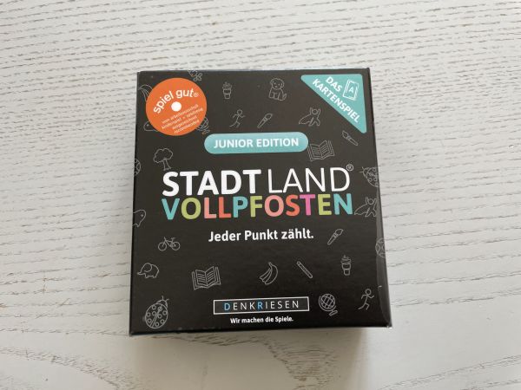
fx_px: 391
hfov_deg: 67.3
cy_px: 195
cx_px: 260
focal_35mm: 26
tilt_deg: -80.1
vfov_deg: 53.1
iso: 64
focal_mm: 4.2
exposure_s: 1/121
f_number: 1.6
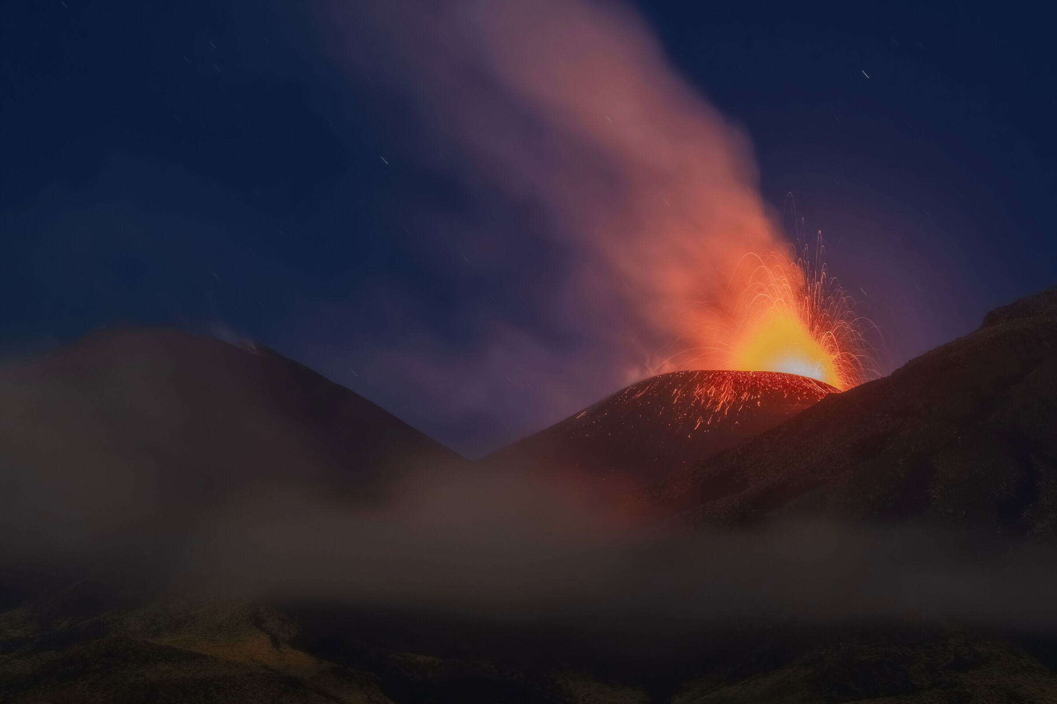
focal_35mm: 200
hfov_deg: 10.3
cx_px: 528
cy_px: 352
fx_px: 5872
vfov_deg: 6.9
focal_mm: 200
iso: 2000
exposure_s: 20
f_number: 5.6
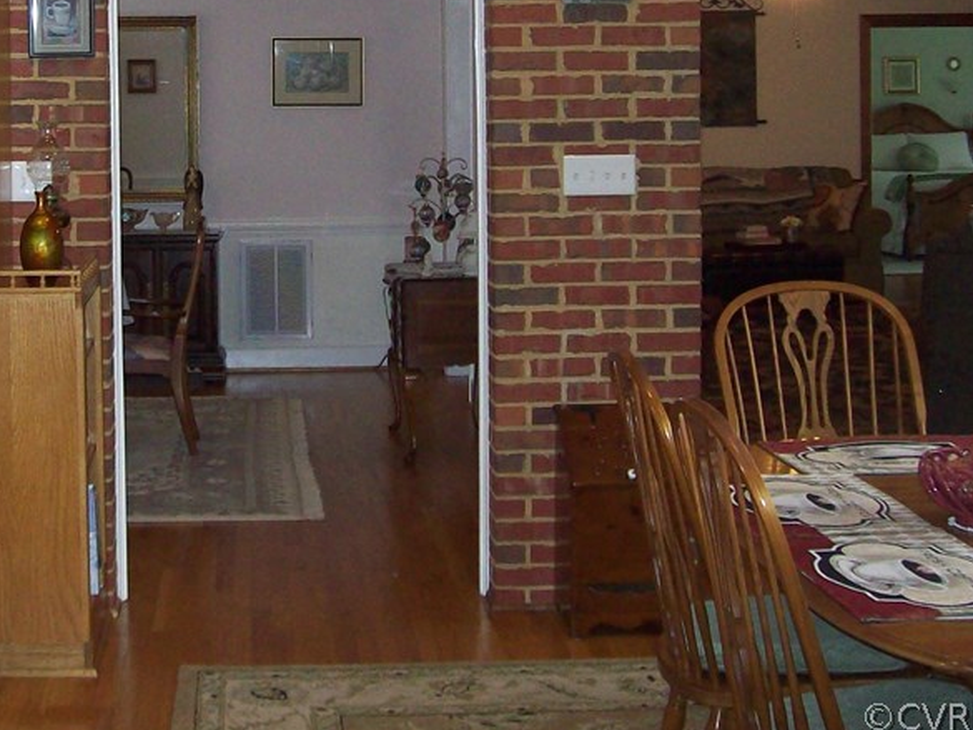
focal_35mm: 63
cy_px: 106
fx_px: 1771
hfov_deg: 30.0
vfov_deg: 22.8
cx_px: 203
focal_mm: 6
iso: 200
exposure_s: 1/64
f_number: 2.7
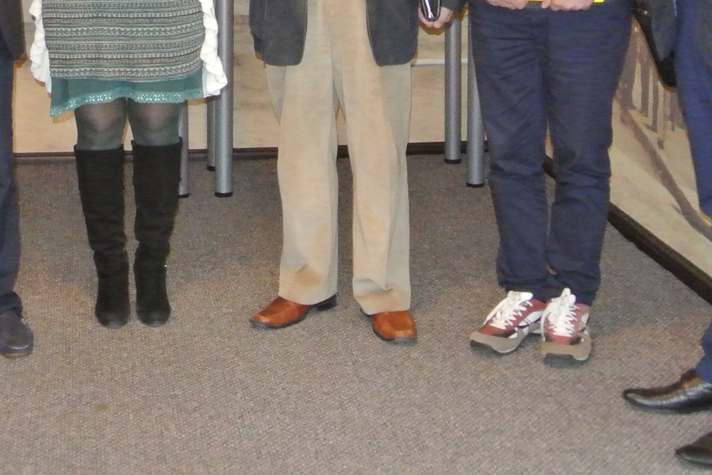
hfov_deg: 27.9
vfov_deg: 18.5
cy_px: -38
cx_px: 152
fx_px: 1404
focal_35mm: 71
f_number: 3.5
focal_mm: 10
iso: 2200
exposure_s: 1/60
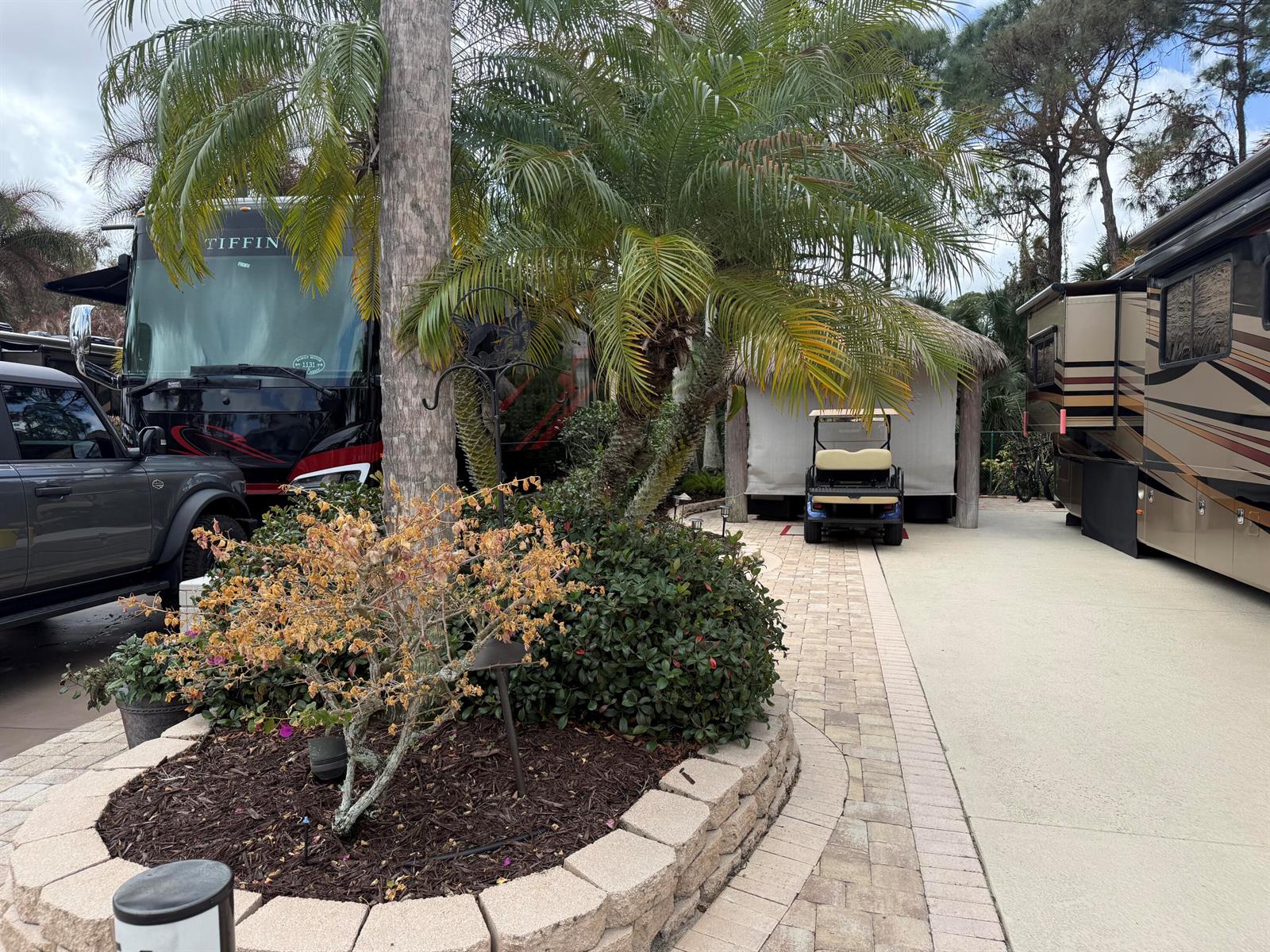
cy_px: 476
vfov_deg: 56.8
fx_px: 881
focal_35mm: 24
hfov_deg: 71.6
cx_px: 635
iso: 100
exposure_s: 1/2525
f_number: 1.78
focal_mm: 6.76
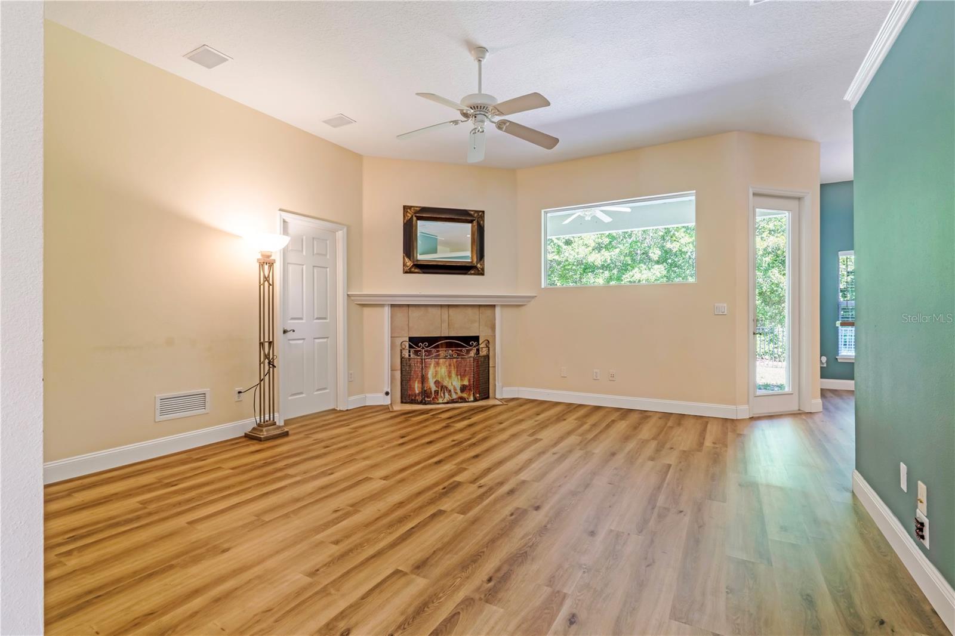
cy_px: 318
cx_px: 478
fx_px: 438
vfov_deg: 72.0
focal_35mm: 16
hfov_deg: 95.0
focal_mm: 11
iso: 250
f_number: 9
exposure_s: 1/60
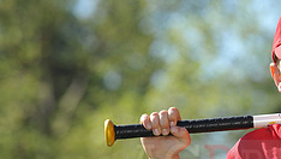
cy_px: 155
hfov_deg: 5.3
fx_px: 2997
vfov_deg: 3.0
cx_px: 324
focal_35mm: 402
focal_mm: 155
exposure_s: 1/500
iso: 200
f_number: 5.6
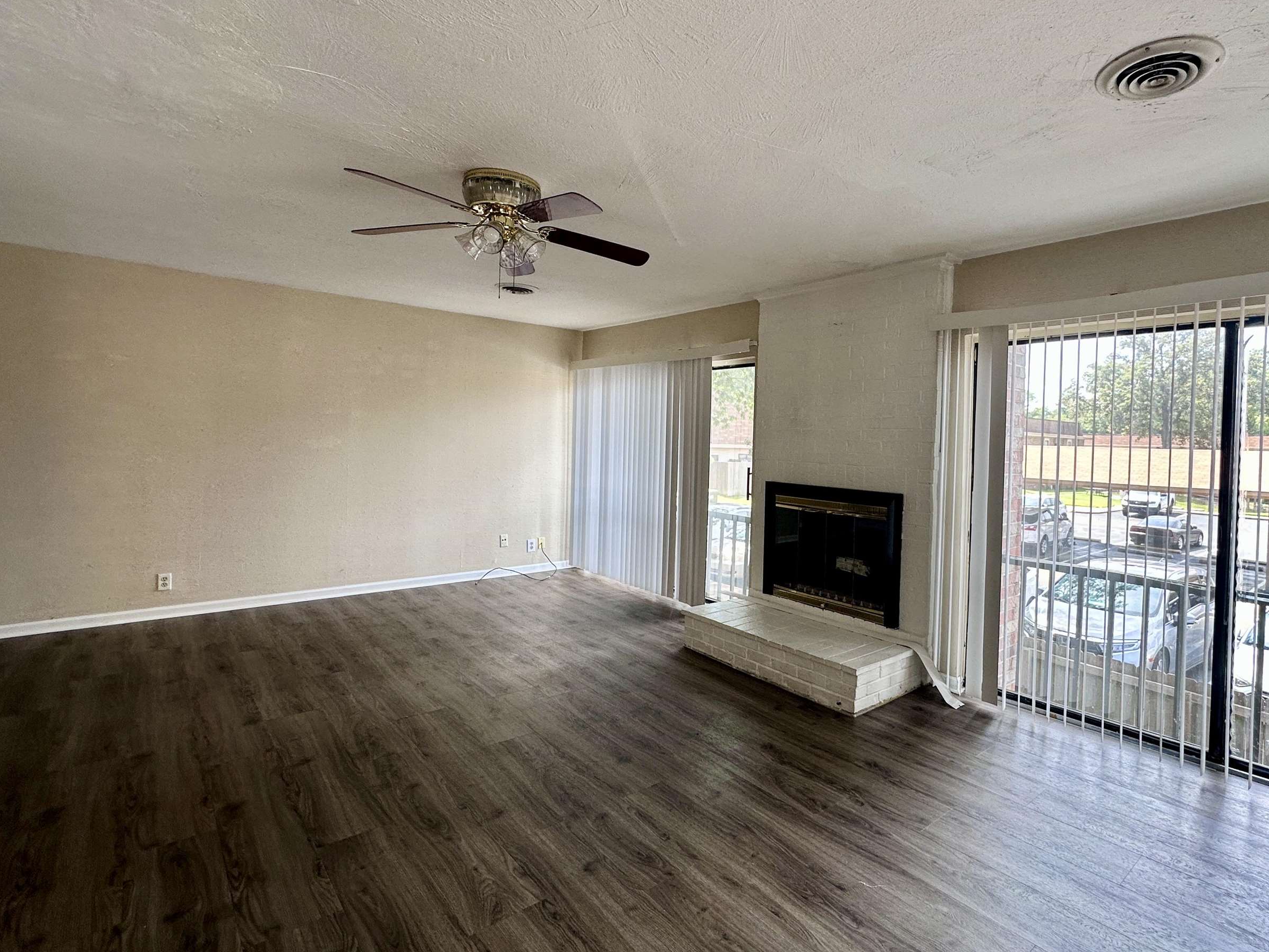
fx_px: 660
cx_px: 755
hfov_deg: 86.8
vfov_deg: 71.6
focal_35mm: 18
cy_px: 454
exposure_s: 1/99
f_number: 2.2
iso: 64
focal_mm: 2.22
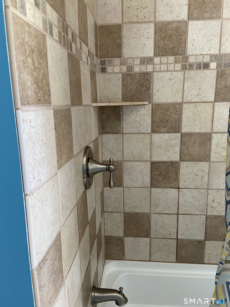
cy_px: 154
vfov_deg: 67.3
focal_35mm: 26
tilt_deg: -7.8
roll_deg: +1.8
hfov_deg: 53.1
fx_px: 230
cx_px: 115
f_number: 1.8
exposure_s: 1/60
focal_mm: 4.25
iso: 250
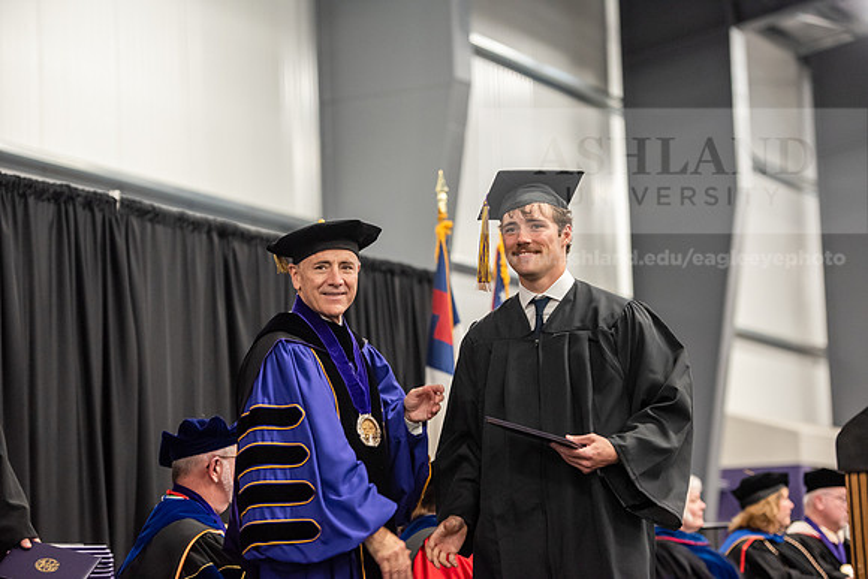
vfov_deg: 13.0
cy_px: 290
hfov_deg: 19.5
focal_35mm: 105
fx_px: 2532
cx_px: 434
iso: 2500
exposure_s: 1/200
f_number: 3.2
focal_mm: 105
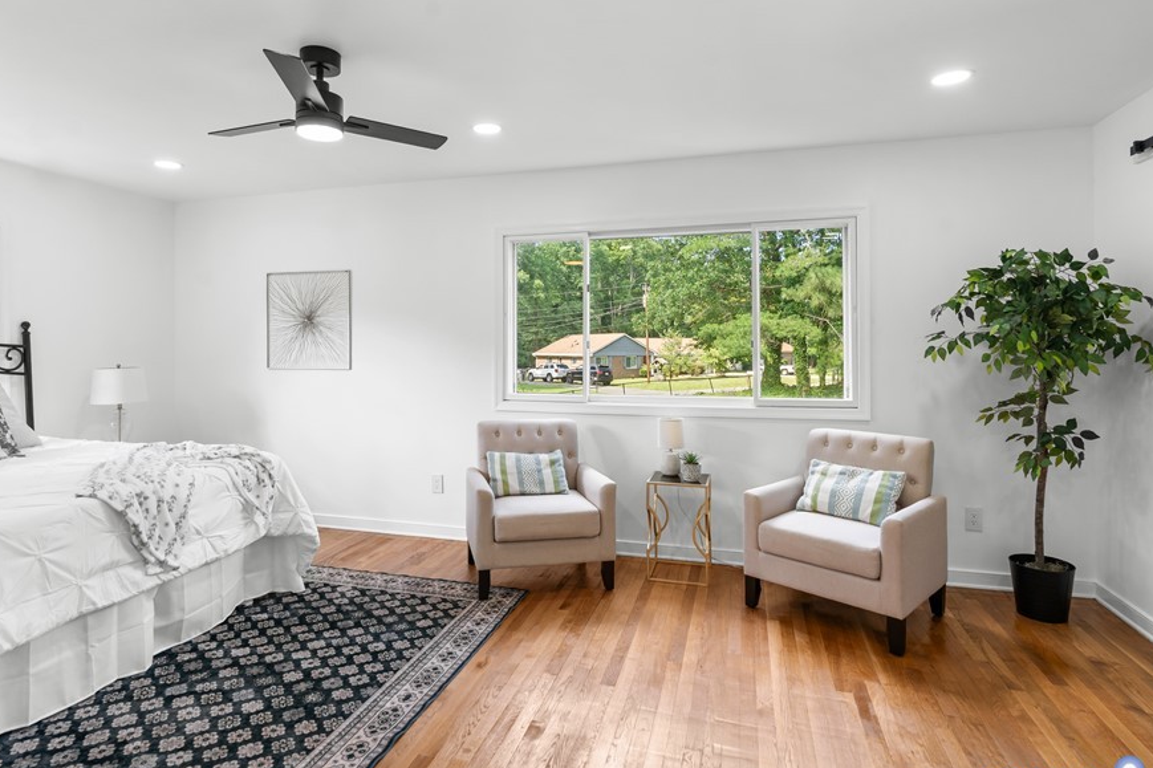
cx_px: 553
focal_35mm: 20
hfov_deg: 83.9
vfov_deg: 61.8
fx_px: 640
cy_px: 348
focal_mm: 16
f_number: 8
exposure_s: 1/15
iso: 200
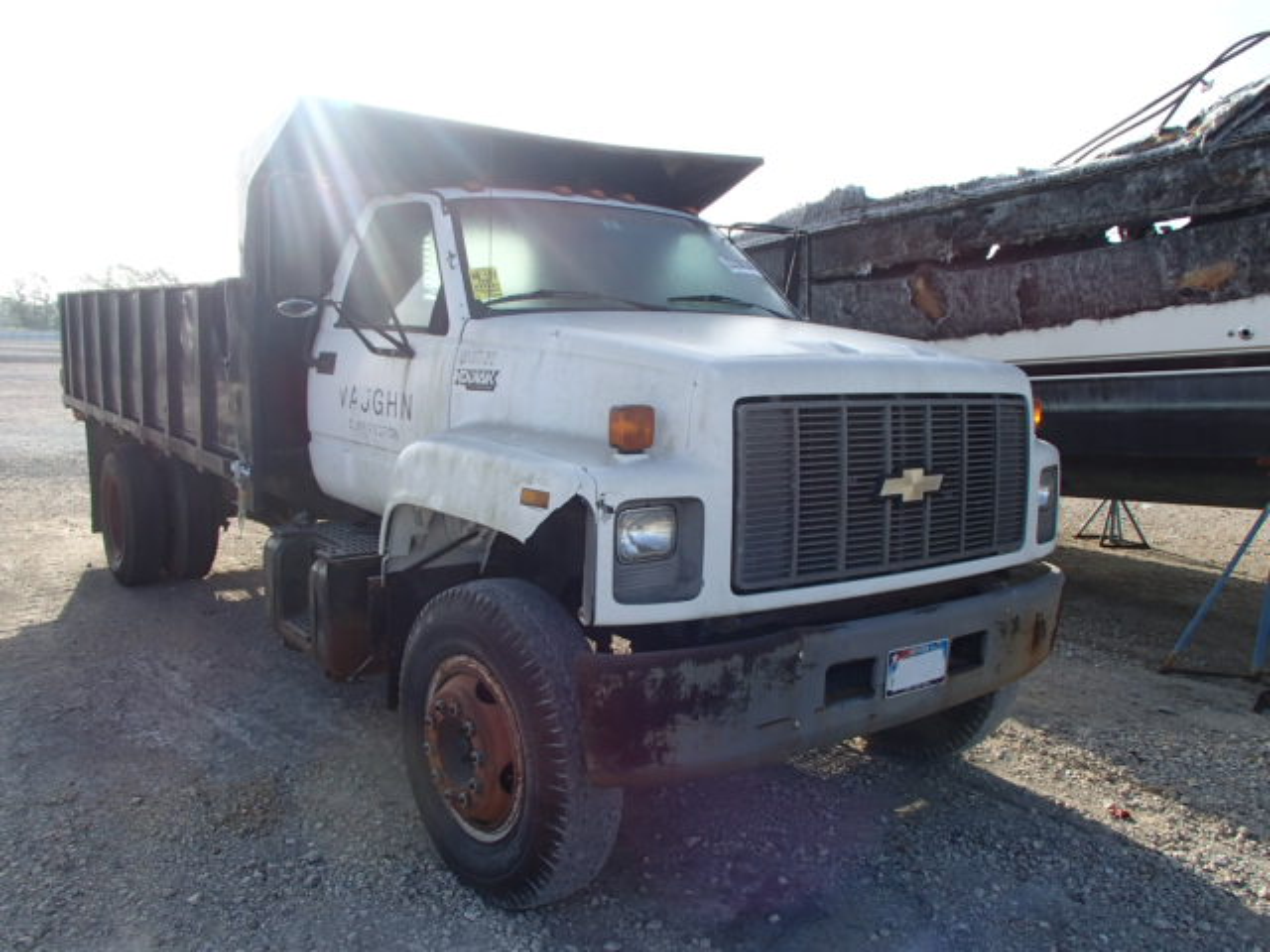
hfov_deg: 63.4
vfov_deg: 49.7
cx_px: 635
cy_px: 476
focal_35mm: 28
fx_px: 1027
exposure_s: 1/400
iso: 100
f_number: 3.9
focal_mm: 5
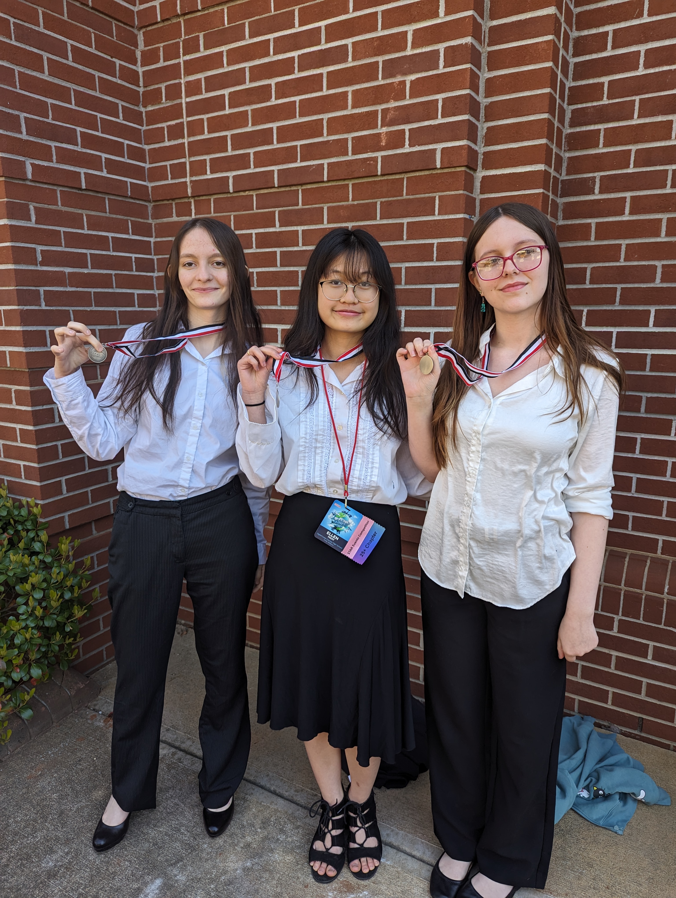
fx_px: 623
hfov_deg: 56.9
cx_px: 338
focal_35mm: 24
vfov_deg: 71.5
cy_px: 449
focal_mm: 6.81
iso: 45
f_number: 1.85
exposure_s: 1/260
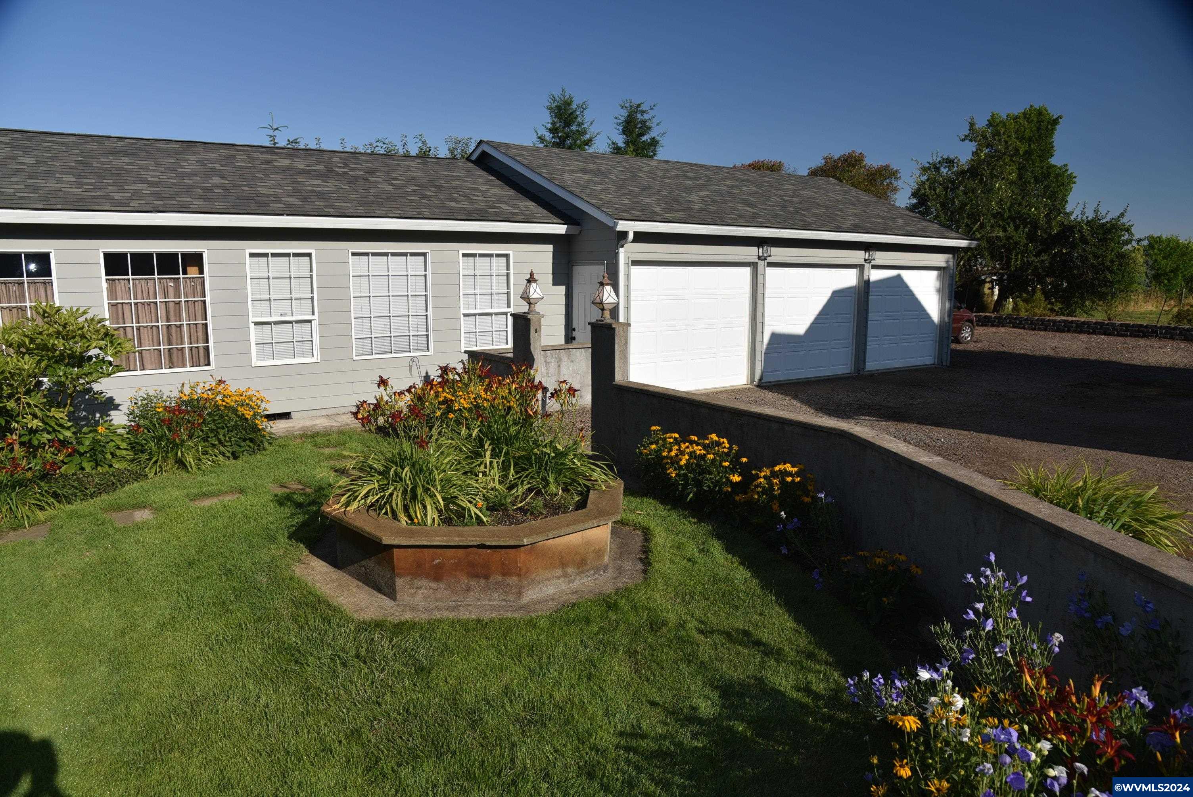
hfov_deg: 73.7
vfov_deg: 53.2
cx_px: 596
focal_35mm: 24
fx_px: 796
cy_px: 398
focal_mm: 24
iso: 100
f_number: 7.1
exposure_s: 1/200
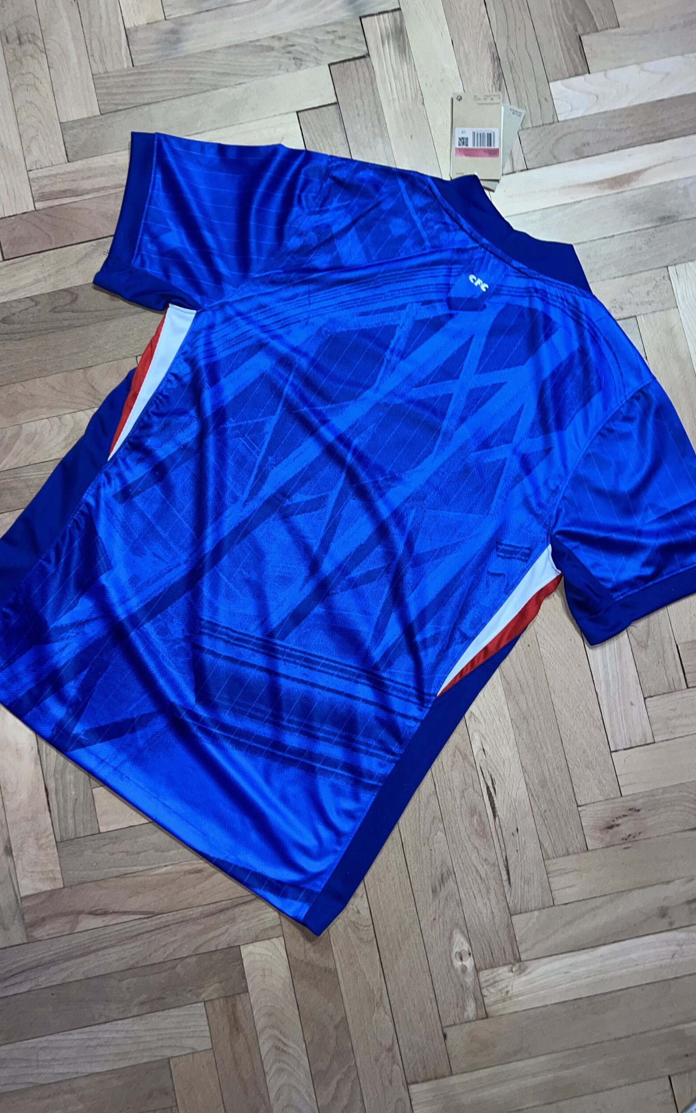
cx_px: 299
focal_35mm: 28
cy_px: 552
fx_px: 850
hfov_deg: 44.4
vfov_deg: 66.5
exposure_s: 1/18
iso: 50
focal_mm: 5.7
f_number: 1.5
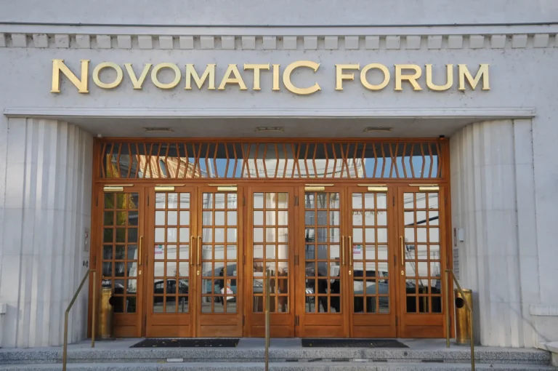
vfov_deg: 29.8
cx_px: 279
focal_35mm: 45
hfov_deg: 43.7
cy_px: 186
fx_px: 697
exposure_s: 1/125
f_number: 5.6
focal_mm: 30
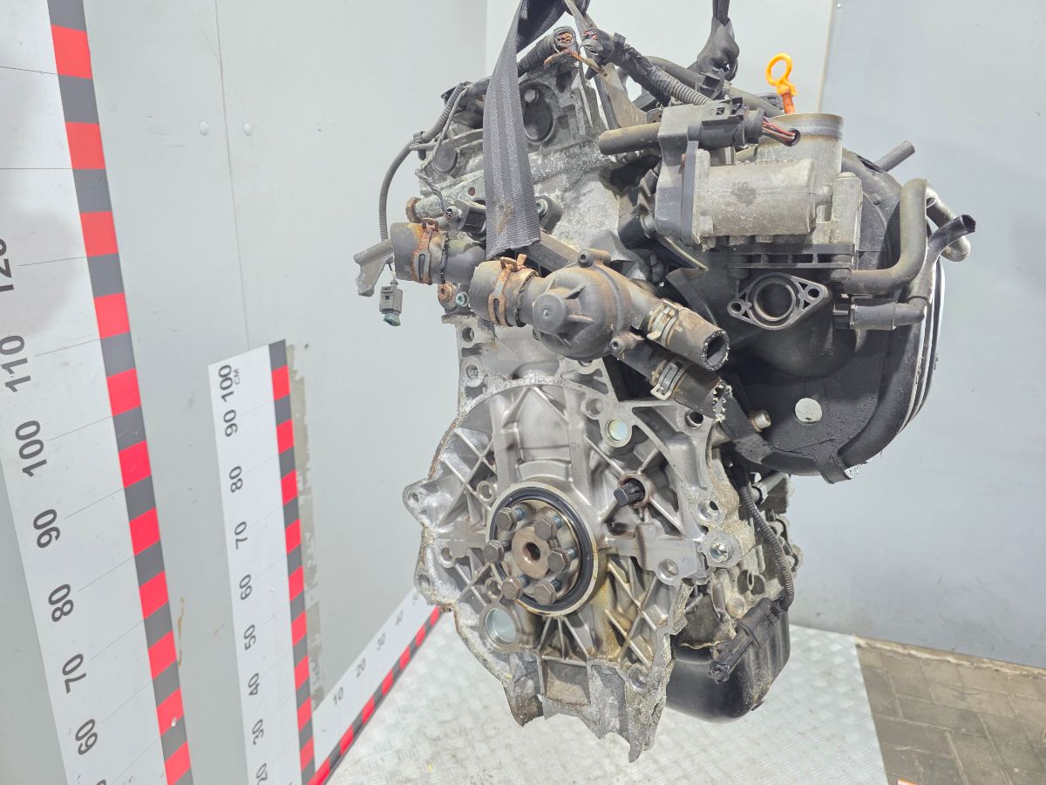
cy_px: 392
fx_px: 695
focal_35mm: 23
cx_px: 523
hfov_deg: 73.9
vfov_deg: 58.9
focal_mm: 6.3
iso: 500
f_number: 1.7
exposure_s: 1/100
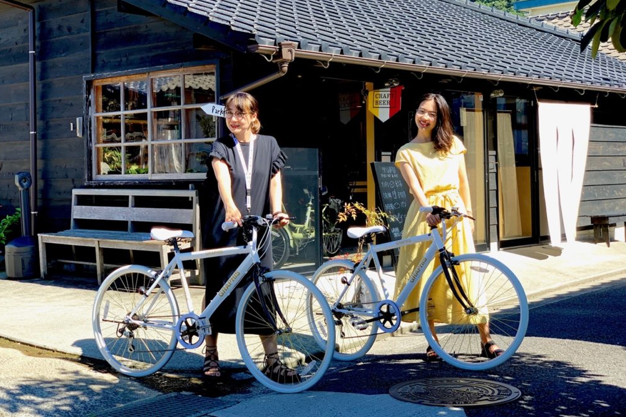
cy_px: 188
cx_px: 313
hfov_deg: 36.3
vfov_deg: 24.6
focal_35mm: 55
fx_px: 956
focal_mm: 6
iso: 16
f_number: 2.4
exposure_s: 1/122
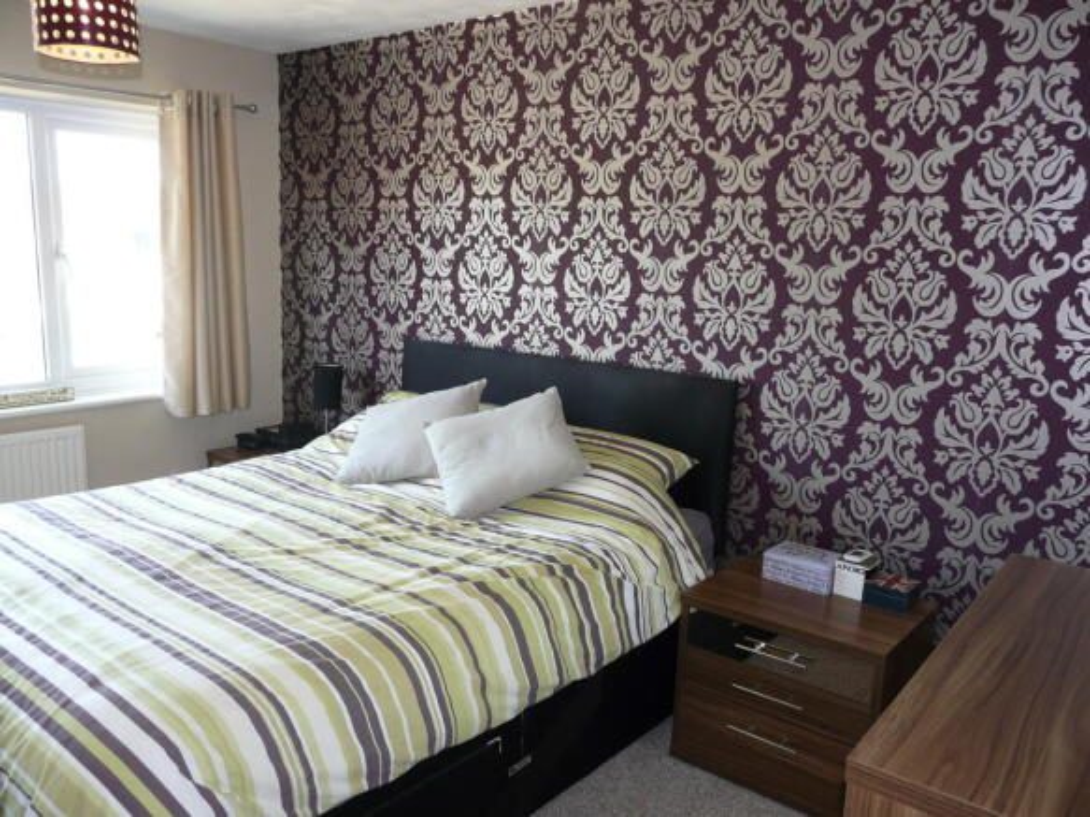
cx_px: 545
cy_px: 408
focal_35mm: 28
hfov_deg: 63.5
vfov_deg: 49.7
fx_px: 881
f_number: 2.8
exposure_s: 1/30
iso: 100
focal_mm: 4.6
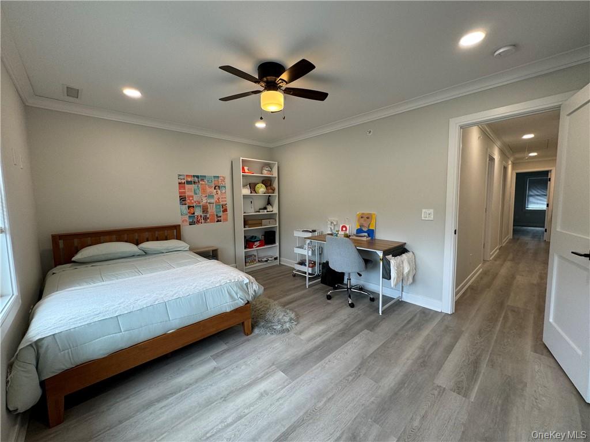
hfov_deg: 102.1
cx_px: 295
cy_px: 221
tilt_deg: -5.8
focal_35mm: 14
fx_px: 239
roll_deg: +0.8
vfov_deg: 85.7
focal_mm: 2.22
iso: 100
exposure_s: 1/120
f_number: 2.2
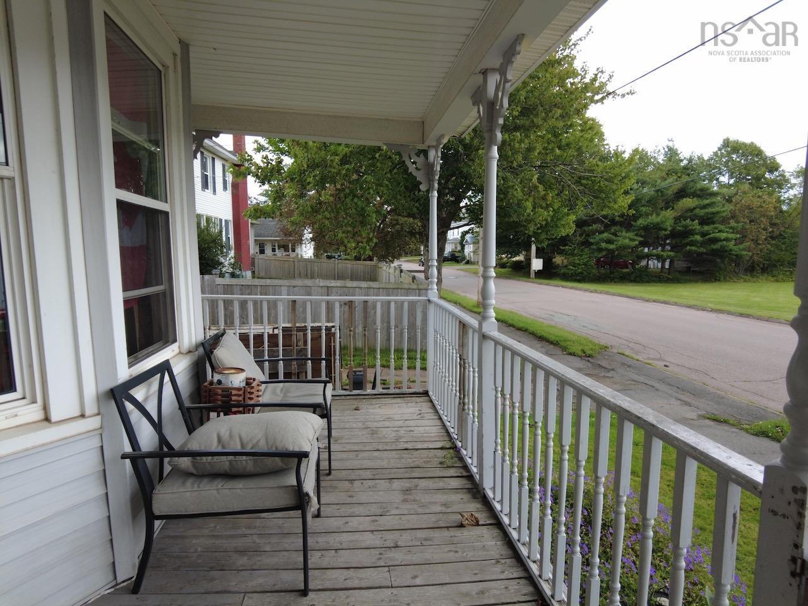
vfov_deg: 66.0
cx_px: 404
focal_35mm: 20
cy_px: 303
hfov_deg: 81.7
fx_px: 467
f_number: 1.8
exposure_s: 1/200
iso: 100
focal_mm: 4.4
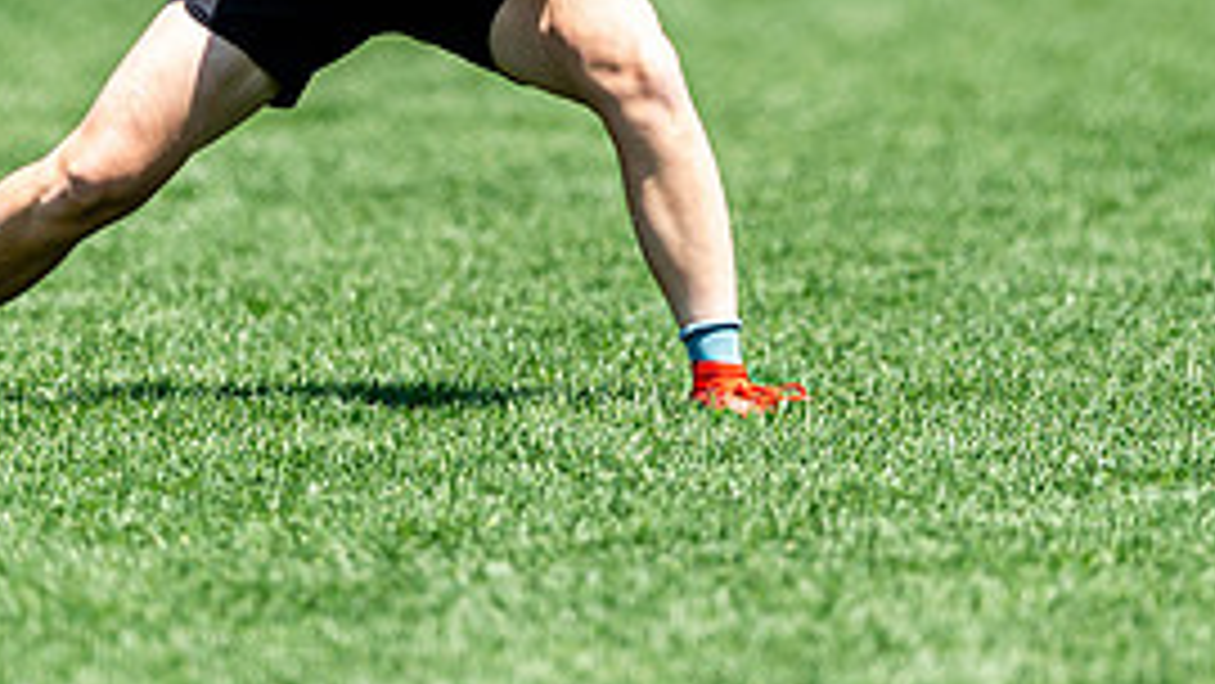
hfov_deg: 1.5
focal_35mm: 1424
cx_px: 704
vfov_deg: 0.9
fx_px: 45886
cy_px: -260
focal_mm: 400
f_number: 2.8
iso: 200
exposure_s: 1/2500
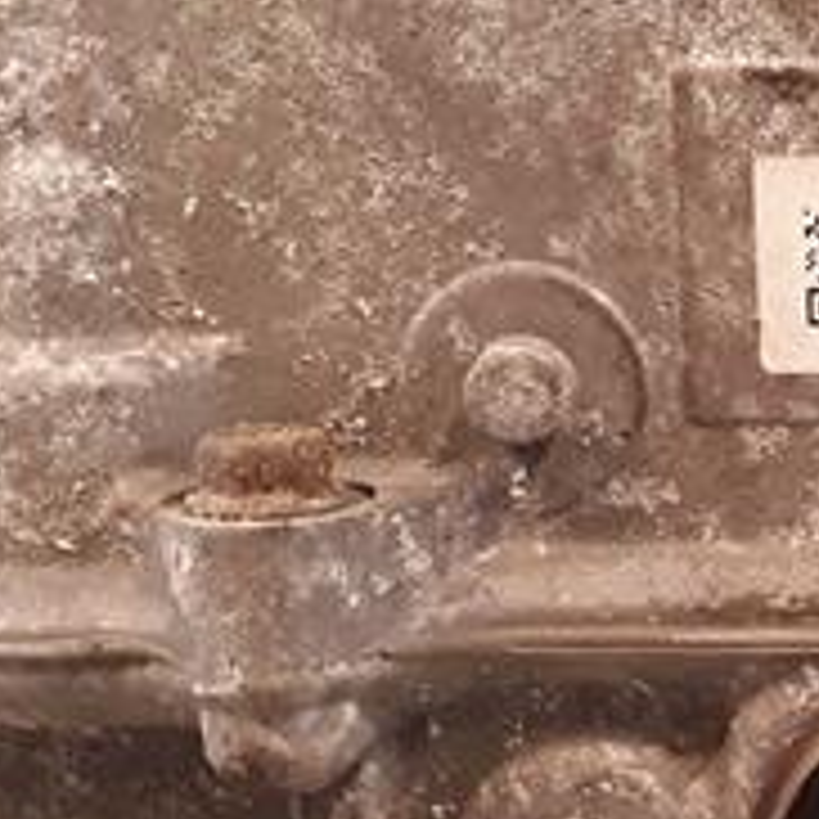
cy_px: 644
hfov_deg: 18.6
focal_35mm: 87
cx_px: 1044
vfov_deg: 19.8
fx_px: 2329
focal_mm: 2.91
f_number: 1.9
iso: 100
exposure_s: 1/33
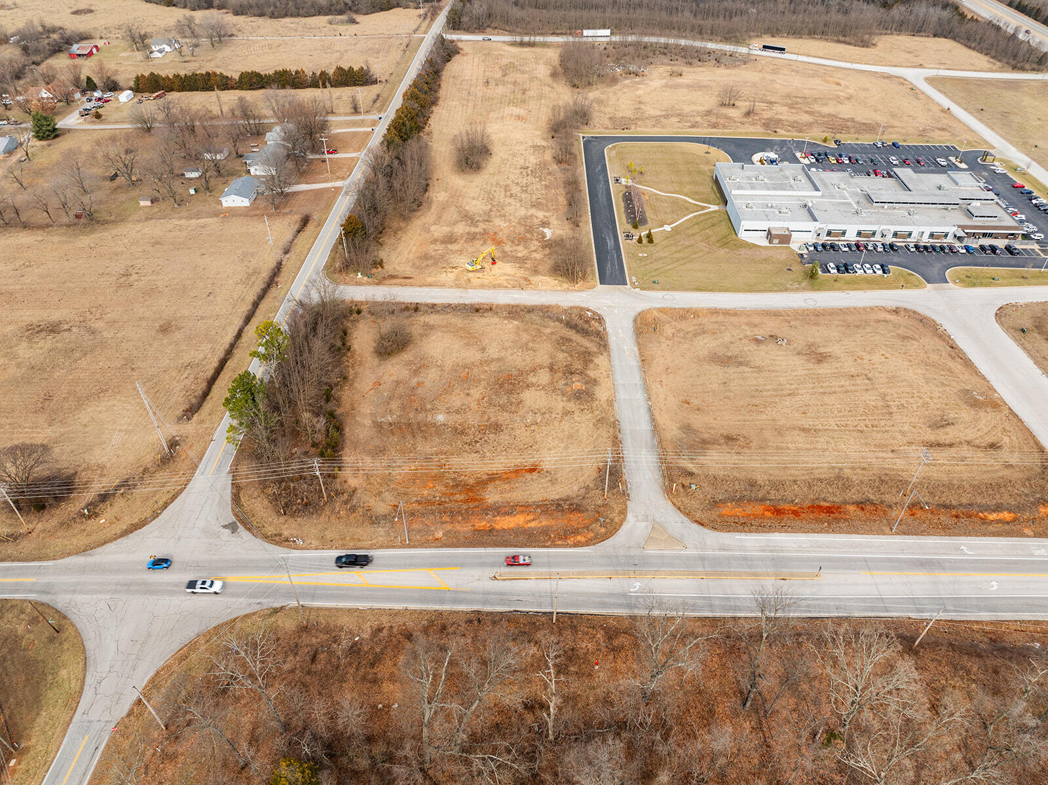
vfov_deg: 56.8
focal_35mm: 24
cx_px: 524
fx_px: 726
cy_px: 392
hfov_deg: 71.6
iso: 100
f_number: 2.8
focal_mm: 12.29
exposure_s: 1/40
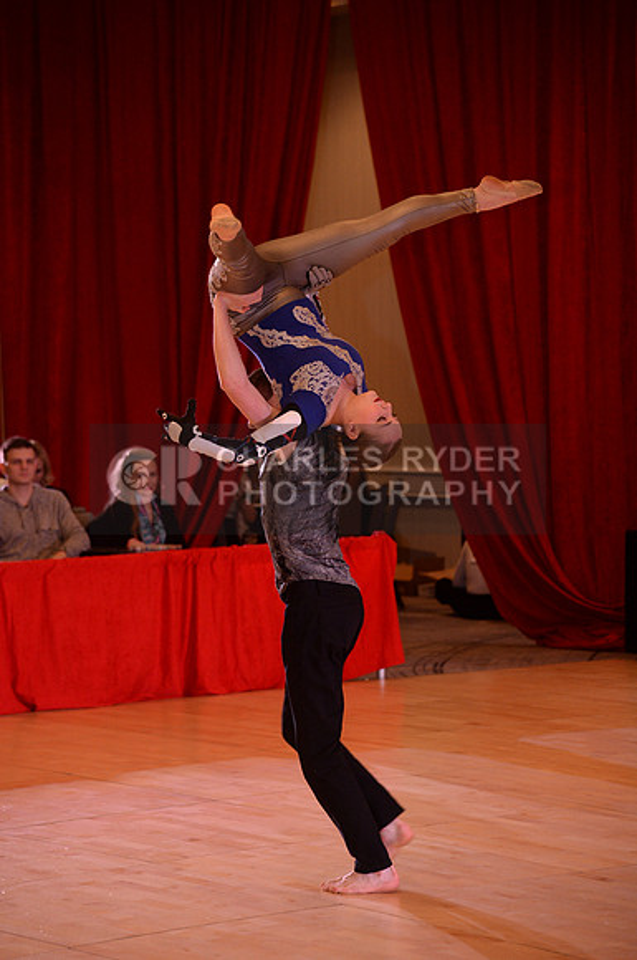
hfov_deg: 11.4
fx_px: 3194
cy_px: 480
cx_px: 318
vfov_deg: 17.1
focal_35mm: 120
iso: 2000
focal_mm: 120
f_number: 4.5
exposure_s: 1/250
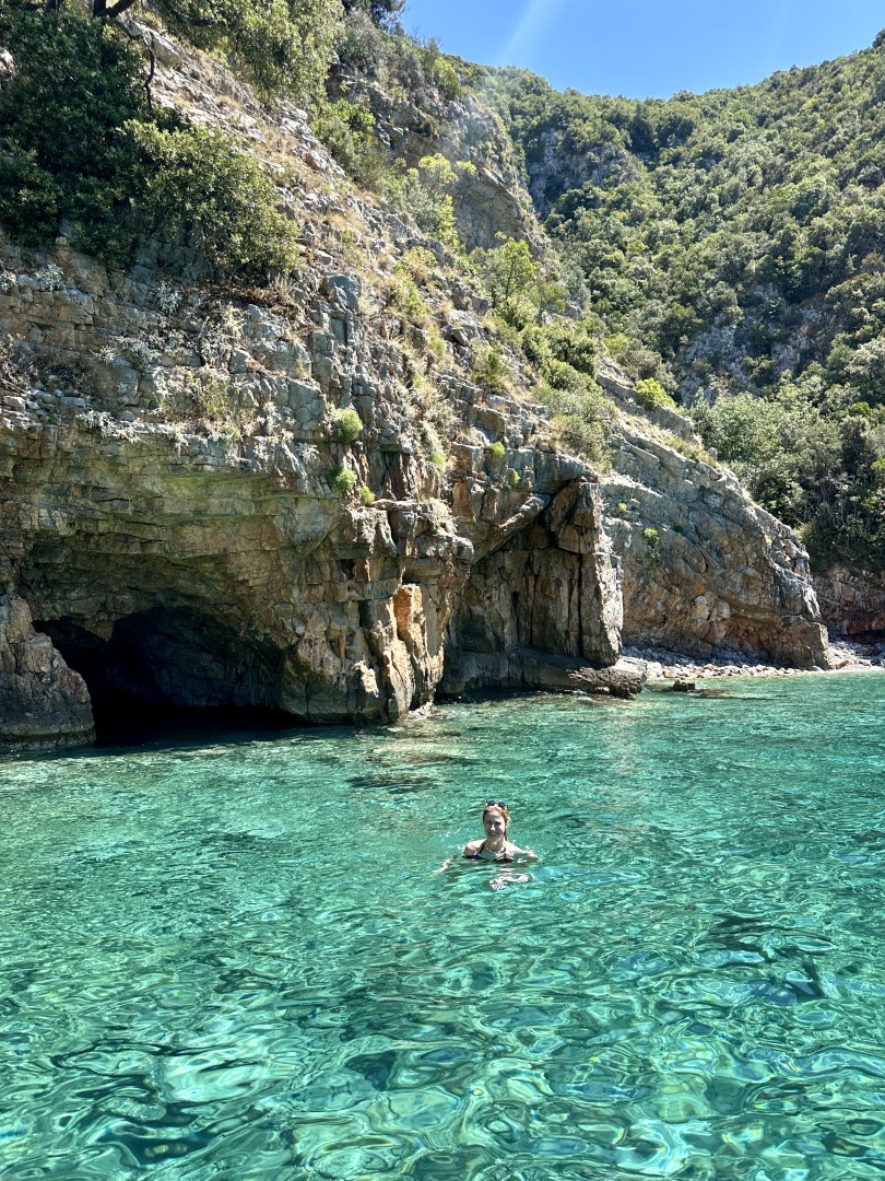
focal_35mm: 24
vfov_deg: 71.6
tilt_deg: +4.6
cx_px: 442
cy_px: 590
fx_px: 818
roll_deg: +1.7
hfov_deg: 56.8
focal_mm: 6.86
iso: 80
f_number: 1.78
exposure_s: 1/1339
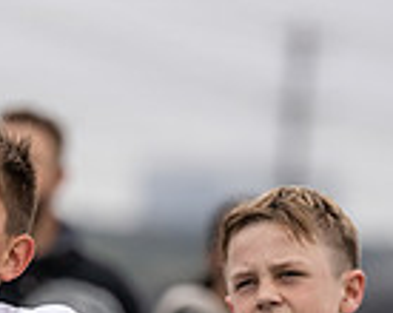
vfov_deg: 2.5
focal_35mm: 625
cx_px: -43
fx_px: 7259
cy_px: 394
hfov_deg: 3.1
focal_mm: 158
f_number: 2.8
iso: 500
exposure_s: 1/1250
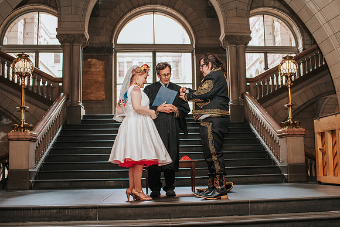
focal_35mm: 39
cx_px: 183
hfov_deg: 49.1
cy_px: 125
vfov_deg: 33.9
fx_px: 372
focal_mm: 35
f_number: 3.2
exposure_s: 1/200
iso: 1000
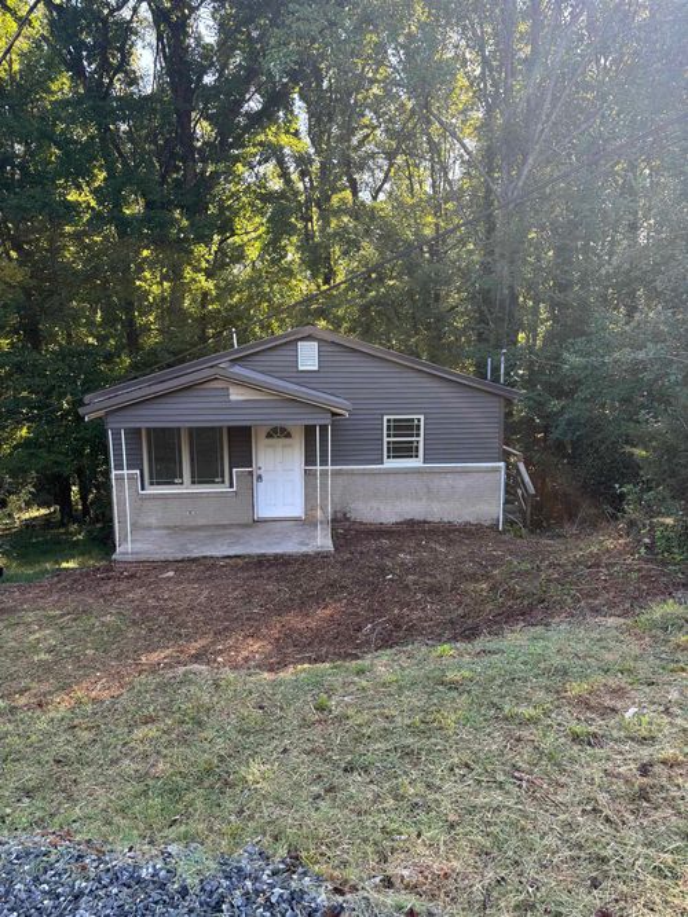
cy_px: 458
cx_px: 344
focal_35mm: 26
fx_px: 689
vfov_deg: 67.3
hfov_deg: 53.0
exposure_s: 1/145
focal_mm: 5.96
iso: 40
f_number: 1.6
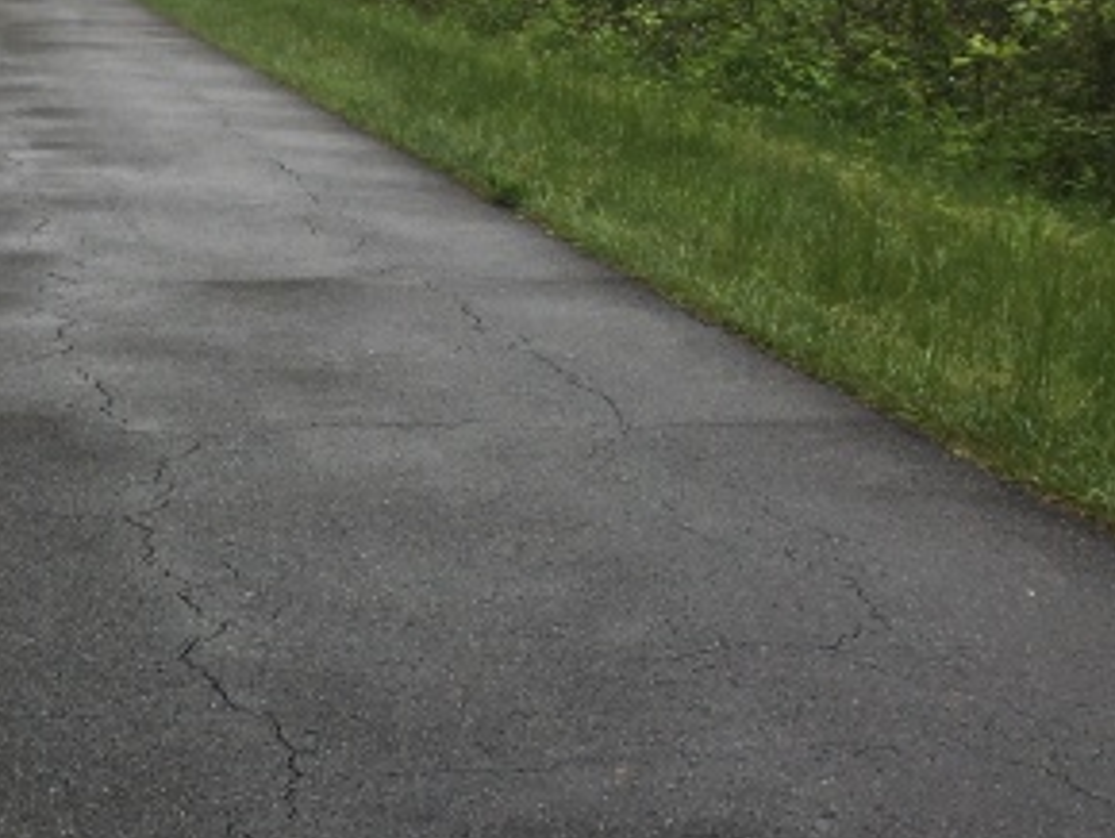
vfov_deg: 18.1
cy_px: 73
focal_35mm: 80
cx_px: -23
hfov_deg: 23.3
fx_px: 2579
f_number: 2.2
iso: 25
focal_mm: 4.15
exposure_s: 1/754
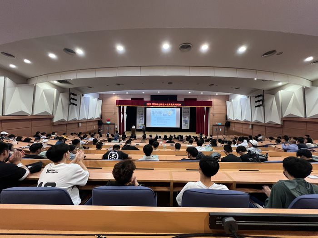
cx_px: 159
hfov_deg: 106.2
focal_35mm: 13
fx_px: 119
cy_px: 119
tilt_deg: -1.9
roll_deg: +0.3
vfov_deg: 89.9
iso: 320
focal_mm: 1.57
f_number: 1.8
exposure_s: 1/60
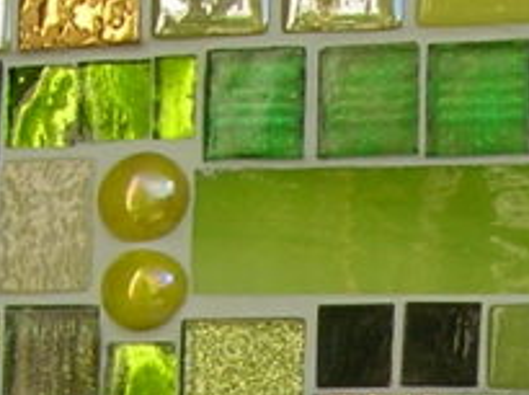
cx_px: 552
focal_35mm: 199
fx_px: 3036
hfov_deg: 9.9
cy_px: 865
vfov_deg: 7.1
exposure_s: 1/128
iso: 50
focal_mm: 5.7
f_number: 4.9
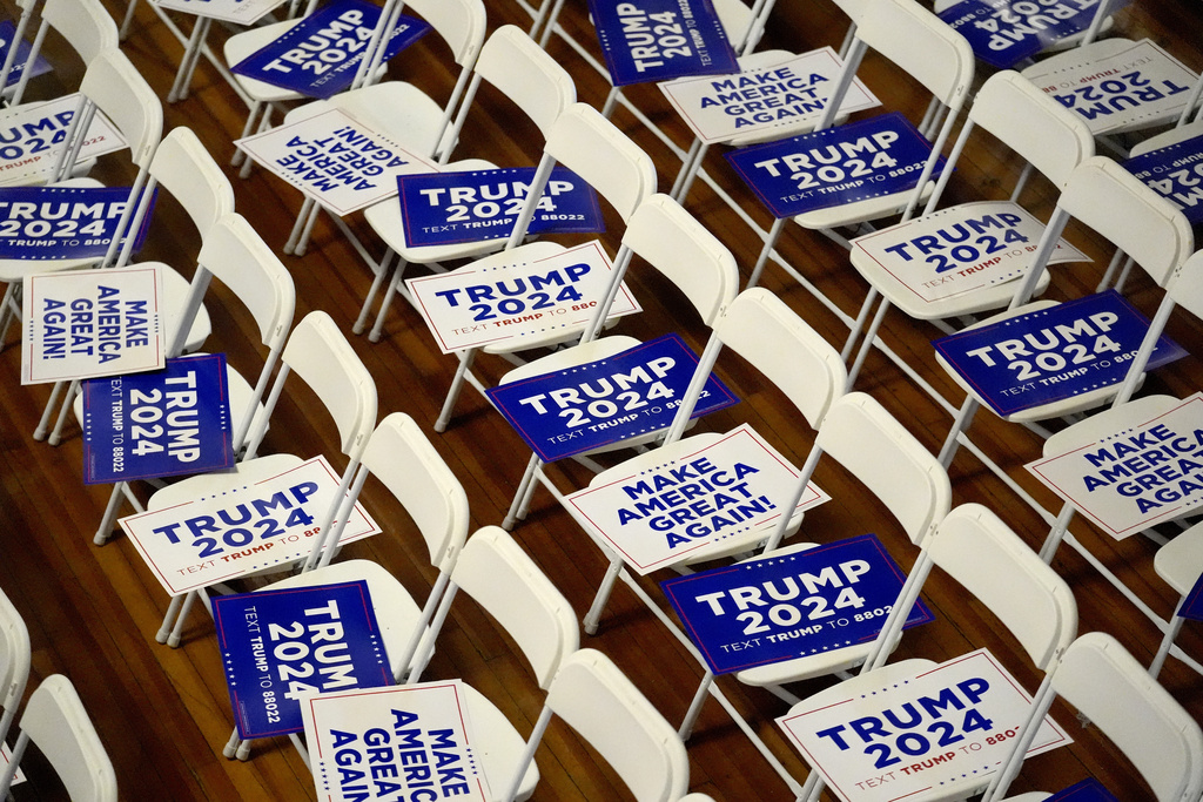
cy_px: 401
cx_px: 602
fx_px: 3308
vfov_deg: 13.8
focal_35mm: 99
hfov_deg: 20.6
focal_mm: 99
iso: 10000
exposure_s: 1/640
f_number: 2.8
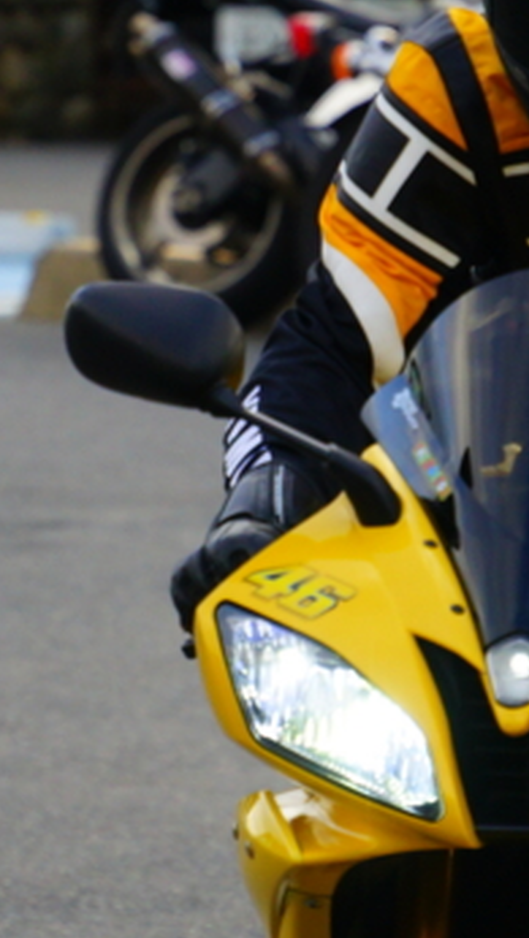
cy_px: 324
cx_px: 331
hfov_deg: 2.0
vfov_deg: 3.5
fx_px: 15239
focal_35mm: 612
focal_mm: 169
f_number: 6.7
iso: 1000
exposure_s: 1/1000
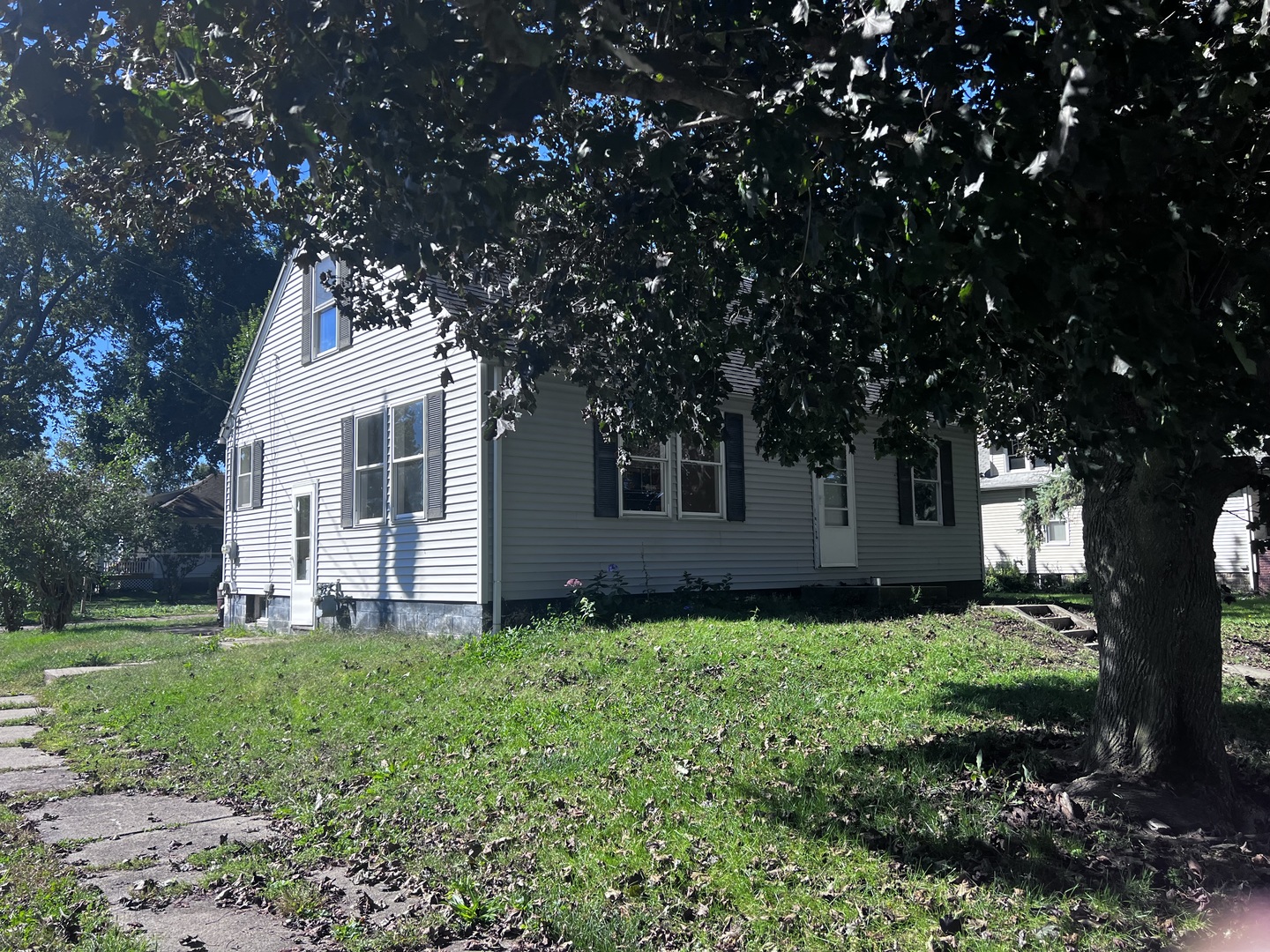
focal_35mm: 26
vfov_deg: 53.1
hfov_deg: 67.3
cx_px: 635
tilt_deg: +4.9
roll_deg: -0.2
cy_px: 476
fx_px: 954
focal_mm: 5.7
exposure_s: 1/1377
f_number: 1.5
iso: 50
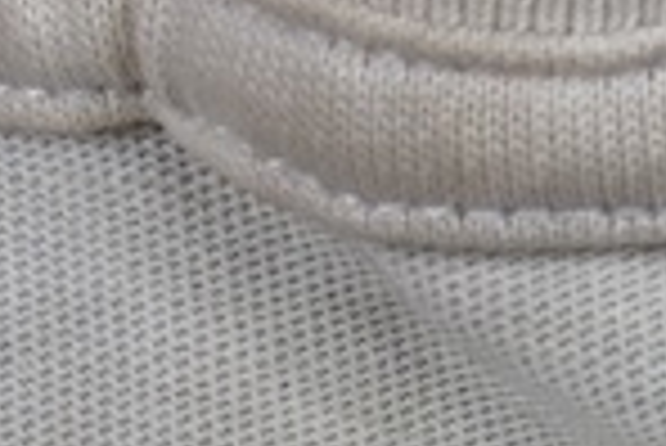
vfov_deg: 6.2
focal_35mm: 216
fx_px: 4000
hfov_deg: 9.4
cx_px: 864
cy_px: 906
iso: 64
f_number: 1.78
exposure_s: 1/379
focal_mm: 6.76
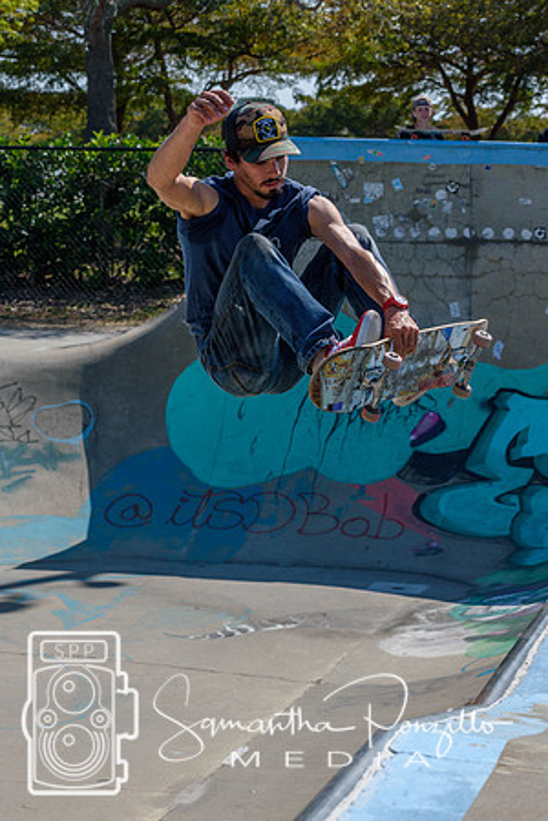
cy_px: 410
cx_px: 274
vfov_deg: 19.5
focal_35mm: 105
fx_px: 2397
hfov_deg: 13.0
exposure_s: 1/1000
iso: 200
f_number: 8
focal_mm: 70
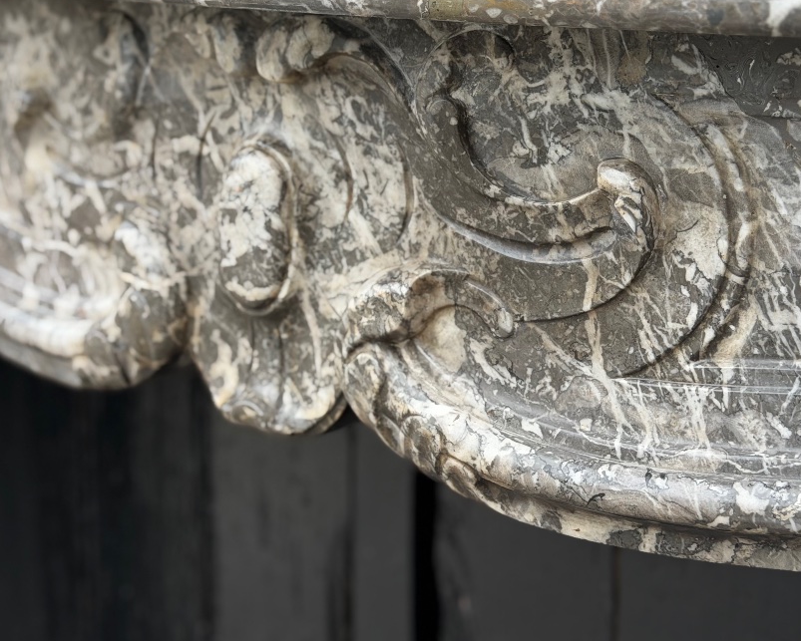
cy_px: 229
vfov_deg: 21.8
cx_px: 303
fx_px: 1660
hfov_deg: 27.0
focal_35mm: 70
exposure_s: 1/503
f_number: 1.78
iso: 64
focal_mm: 6.76
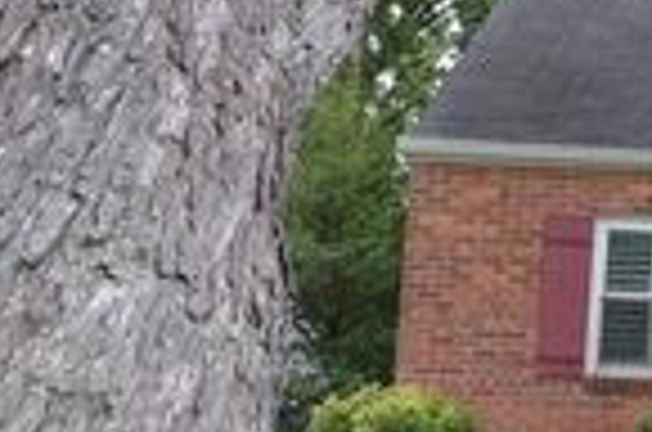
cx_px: 1111
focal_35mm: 83
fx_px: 1500
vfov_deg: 16.4
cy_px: 250
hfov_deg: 19.5
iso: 280
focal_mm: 16
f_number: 5.6
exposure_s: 1/125
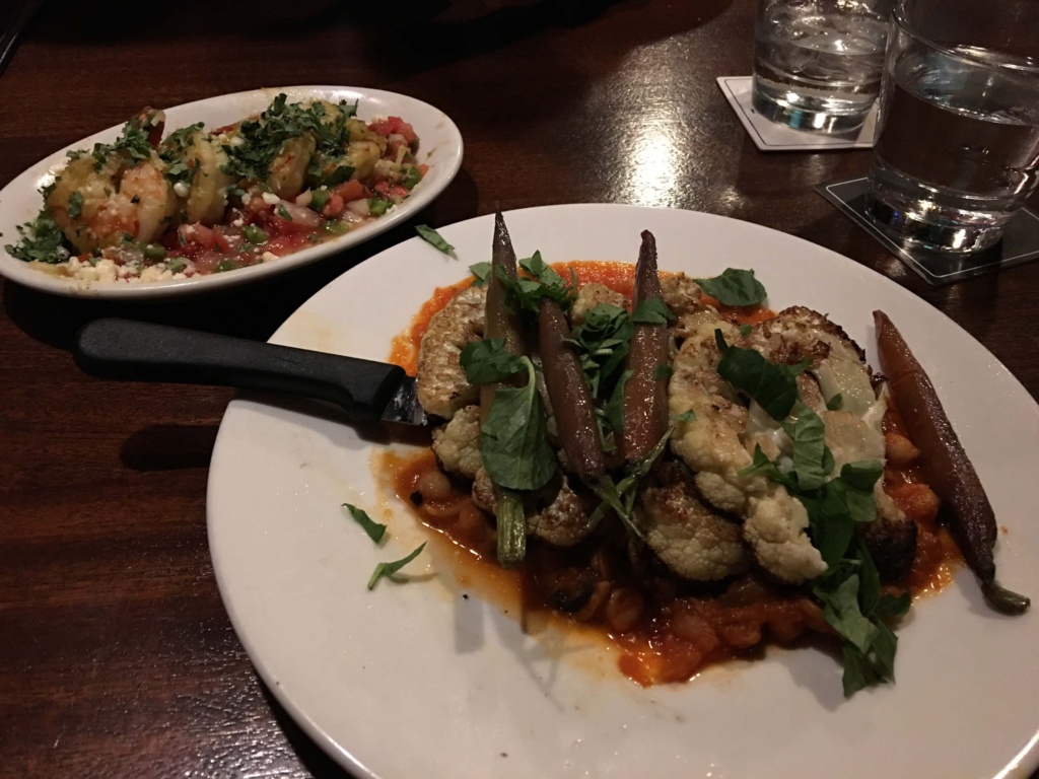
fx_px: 870
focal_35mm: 29
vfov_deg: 48.2
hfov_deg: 61.7
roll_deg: -1.1
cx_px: 520
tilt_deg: -43.3
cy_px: 390
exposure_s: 1/4
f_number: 2.2
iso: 125
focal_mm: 4.15
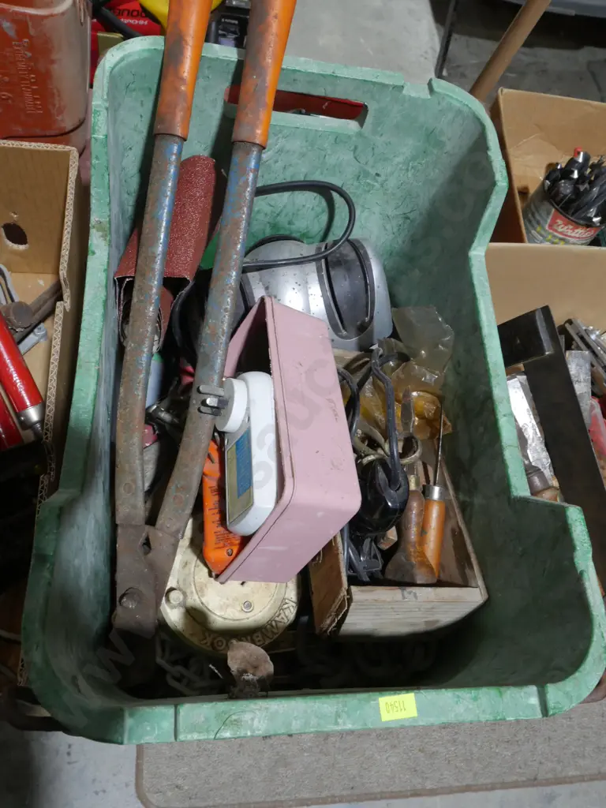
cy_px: 404
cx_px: 303
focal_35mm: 28
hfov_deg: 49.7
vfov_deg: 63.4
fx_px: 654
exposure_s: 1/60
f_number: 9
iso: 1600
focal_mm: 14
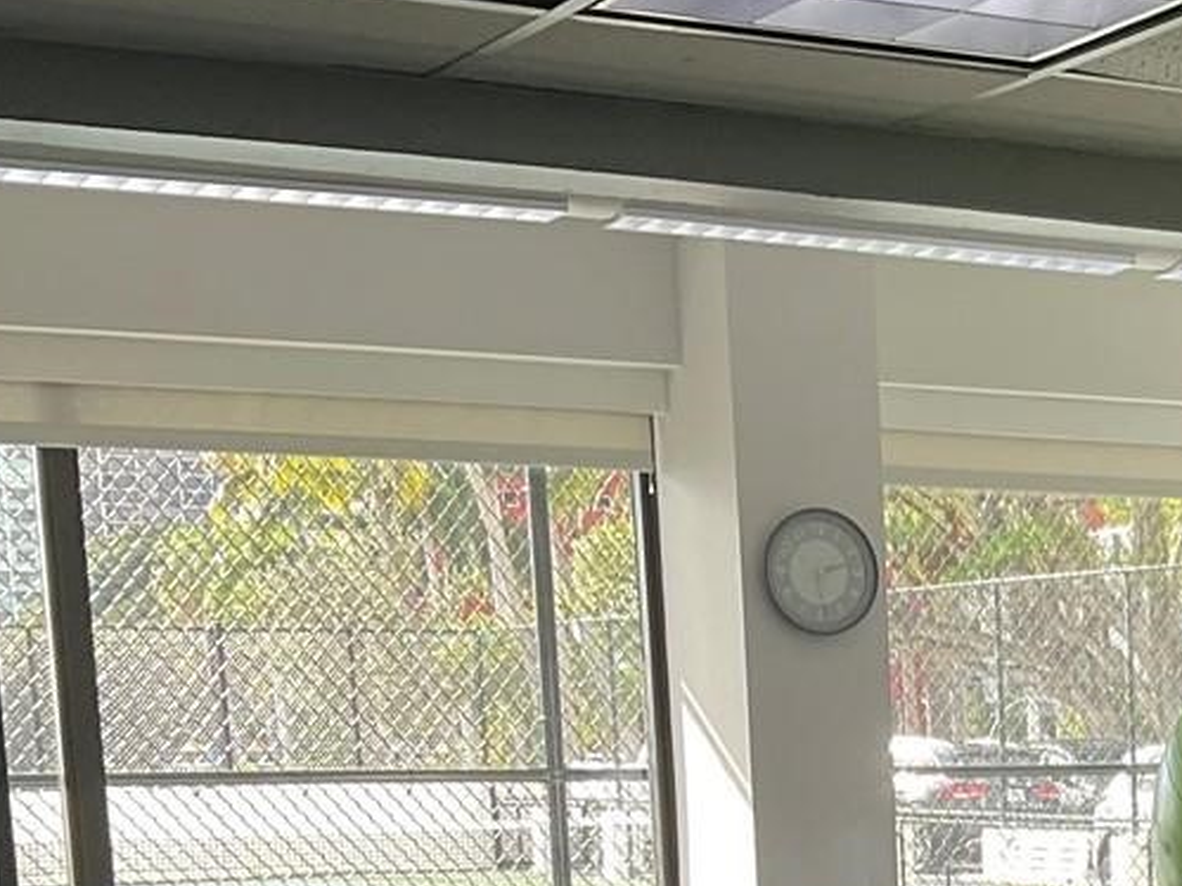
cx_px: 1407
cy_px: 1350
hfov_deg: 19.8
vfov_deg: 14.7
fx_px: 3175
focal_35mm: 93
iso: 20
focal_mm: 3
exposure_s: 1/120
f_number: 1.8
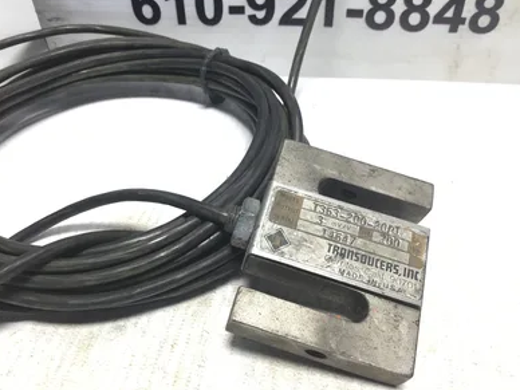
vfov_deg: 44.2
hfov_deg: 56.8
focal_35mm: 32
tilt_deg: -43.6
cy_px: 192
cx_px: 255
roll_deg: +1.4
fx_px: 481
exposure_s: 1/60
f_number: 2.4
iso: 32
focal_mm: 3.3
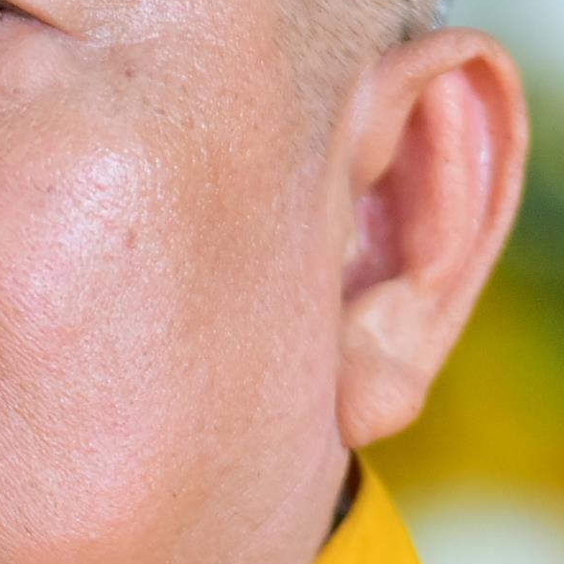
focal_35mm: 1157
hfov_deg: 1.5
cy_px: 612
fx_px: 21328
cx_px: -714
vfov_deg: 1.5
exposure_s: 1/125
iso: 1000
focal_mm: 160
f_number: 3.2
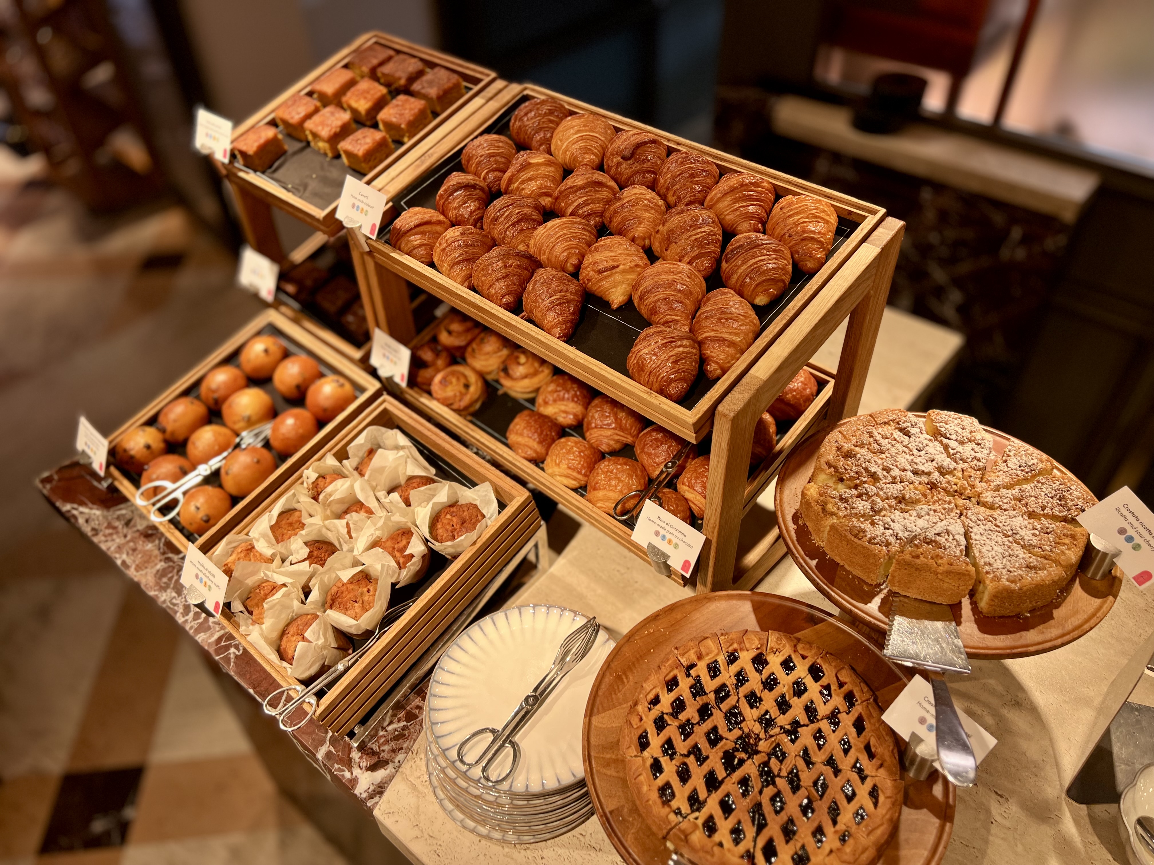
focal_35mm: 26
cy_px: 432
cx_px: 577
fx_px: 867
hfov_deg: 67.3
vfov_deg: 53.1
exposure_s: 1/81
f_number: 1.5
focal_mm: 5.7
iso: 50
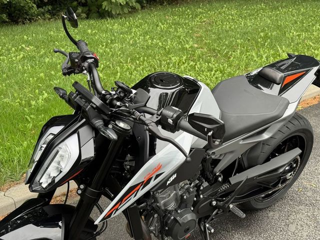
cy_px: 120
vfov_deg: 30.3
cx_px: 160
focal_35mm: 48
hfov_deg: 39.7
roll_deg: -1.0
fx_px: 444
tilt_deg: -21.0
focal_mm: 6.76
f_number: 1.78
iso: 64
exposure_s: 1/121
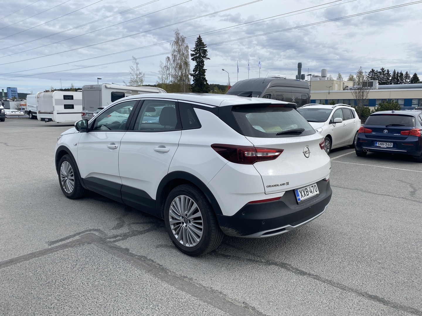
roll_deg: -0.7
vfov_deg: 53.1
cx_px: 211
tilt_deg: -8.9
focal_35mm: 26
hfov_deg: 67.3
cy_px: 158
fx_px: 317
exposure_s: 1/2967
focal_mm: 4.25
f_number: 1.8
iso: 32
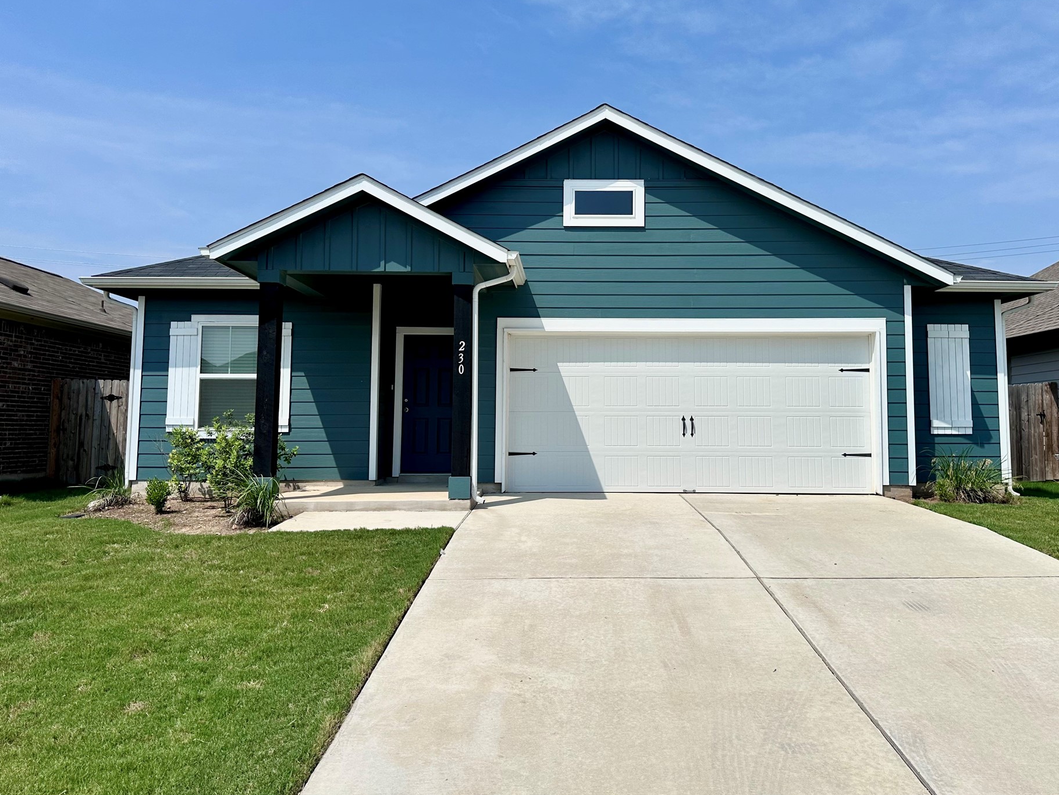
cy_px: 356
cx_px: 577
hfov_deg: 65.2
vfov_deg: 51.3
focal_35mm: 27
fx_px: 826
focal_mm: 6.86
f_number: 1.78
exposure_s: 1/9709
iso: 80
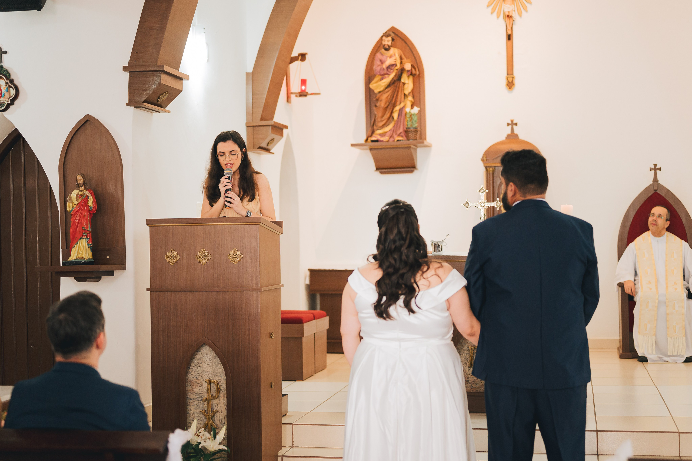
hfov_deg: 37.1
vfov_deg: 25.2
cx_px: 340
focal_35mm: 54
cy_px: 228
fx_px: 1032
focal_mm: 50
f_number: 1.8
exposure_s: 1/400
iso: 2000
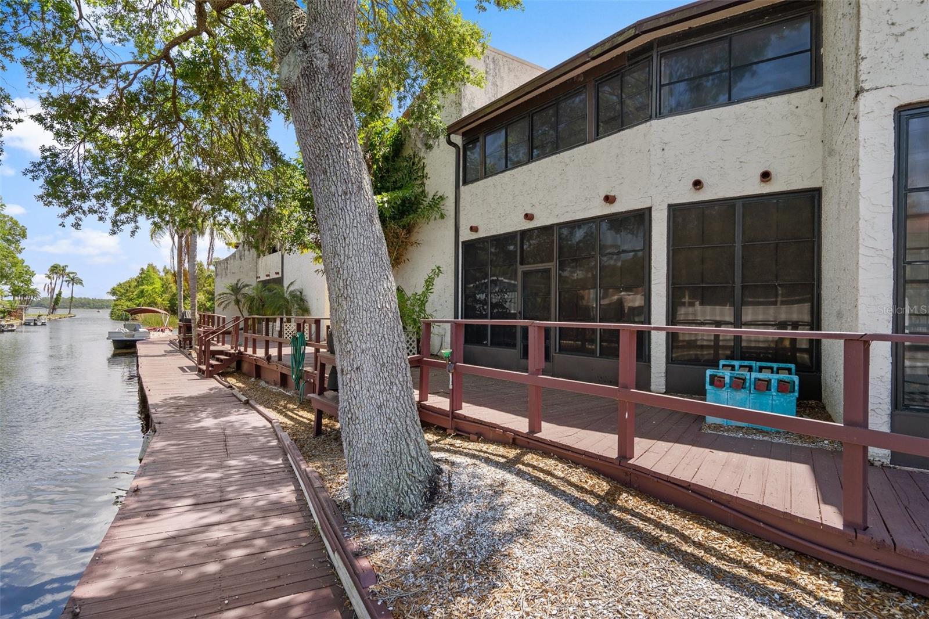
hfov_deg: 86.9
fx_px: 490
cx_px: 464
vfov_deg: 64.5
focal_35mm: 19
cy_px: 310
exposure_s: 1/200
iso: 320
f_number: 8
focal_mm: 19
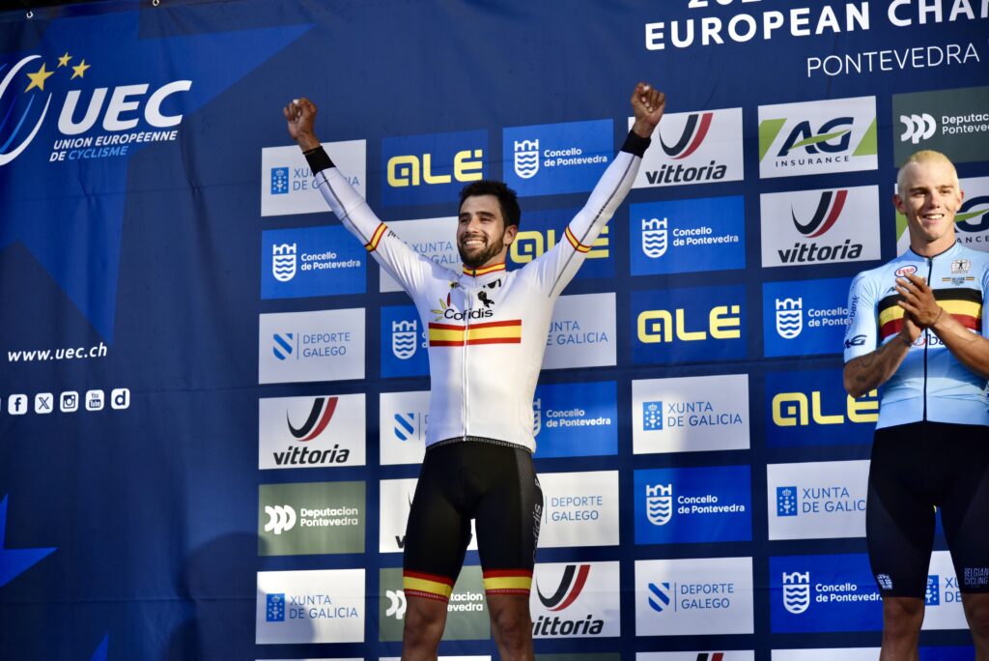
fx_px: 2364
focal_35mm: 86
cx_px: 494
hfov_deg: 23.6
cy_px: 330
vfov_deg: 15.9
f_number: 4
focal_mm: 86
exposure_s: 1/640
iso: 180
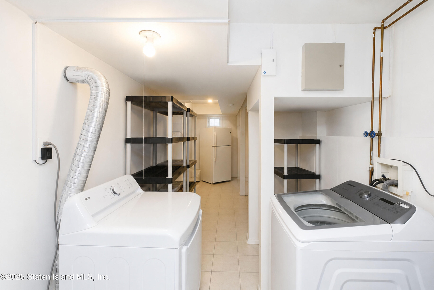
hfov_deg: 100.4
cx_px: 217
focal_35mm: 15
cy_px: 145
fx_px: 181
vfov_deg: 77.3
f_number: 7.1
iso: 2000
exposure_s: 1/60
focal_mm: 10
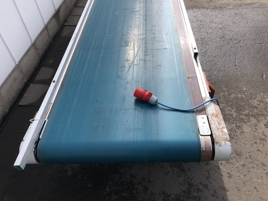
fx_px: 217
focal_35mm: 28
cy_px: 100
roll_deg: -2.3
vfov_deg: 49.7
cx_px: 134
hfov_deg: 63.4
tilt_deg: -44.7
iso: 20
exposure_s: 1/762
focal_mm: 4
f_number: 1.8
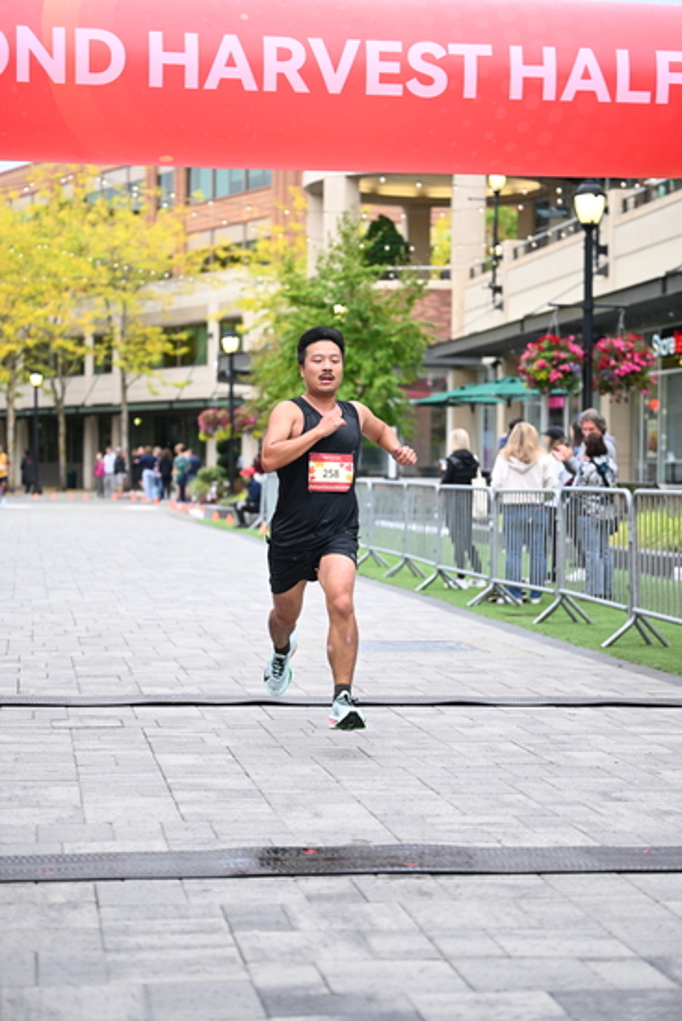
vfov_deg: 28.8
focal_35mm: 70
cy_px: 510
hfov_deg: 19.5
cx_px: 341
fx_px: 1988
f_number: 2.8
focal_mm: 70
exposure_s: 1/1250
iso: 1250
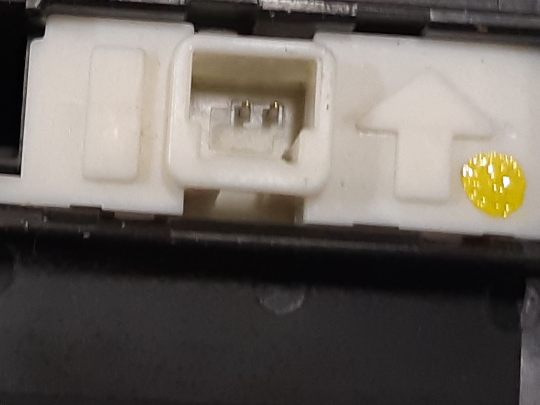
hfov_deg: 42.8
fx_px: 671
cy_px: 76
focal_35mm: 43
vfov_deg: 32.6
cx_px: 152
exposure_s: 1/50
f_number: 1.7
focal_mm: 3.93
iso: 100
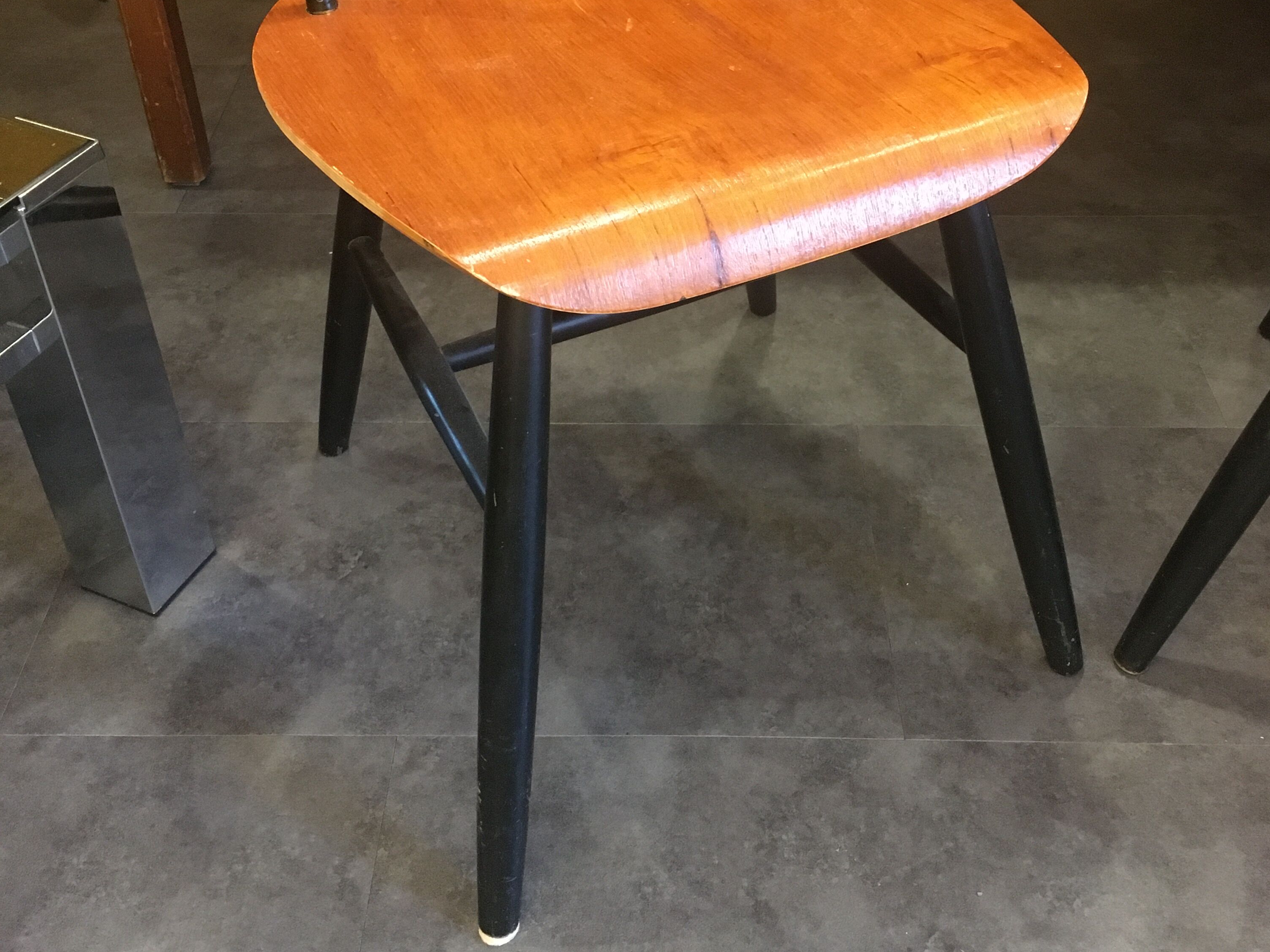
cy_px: 300
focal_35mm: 39
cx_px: 640
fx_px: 1431
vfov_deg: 36.4
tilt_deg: -37.9
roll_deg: +0.1
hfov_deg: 47.9
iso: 250
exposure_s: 1/17
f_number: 2.2
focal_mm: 4.15
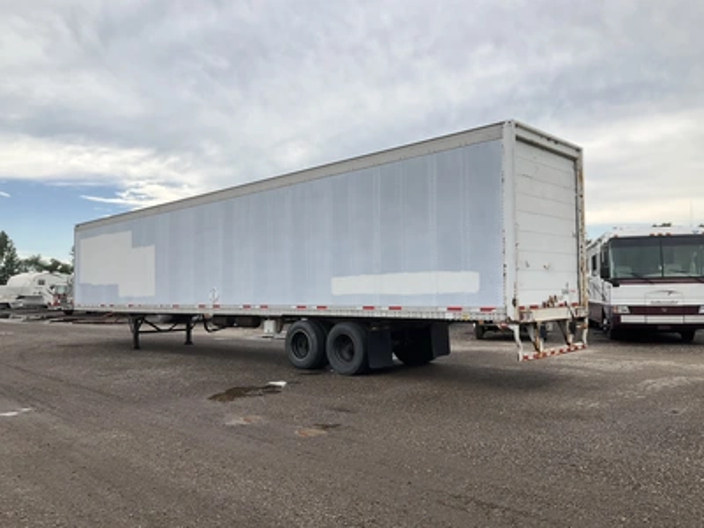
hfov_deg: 61.7
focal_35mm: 29
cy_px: 264
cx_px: 352
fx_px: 590
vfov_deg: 48.2
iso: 25
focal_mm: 3
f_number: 1.8
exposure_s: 1/2227
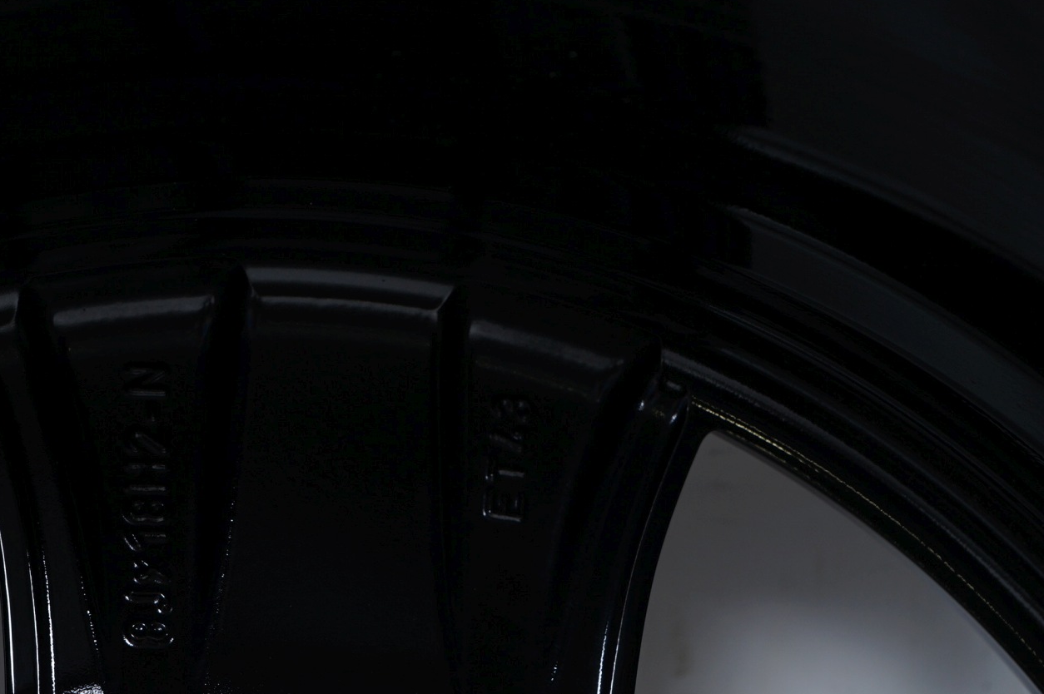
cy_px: 512
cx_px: 338
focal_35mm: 75
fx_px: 2173
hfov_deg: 26.8
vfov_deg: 18.1
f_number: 7.1
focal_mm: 49
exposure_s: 1/125
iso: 250
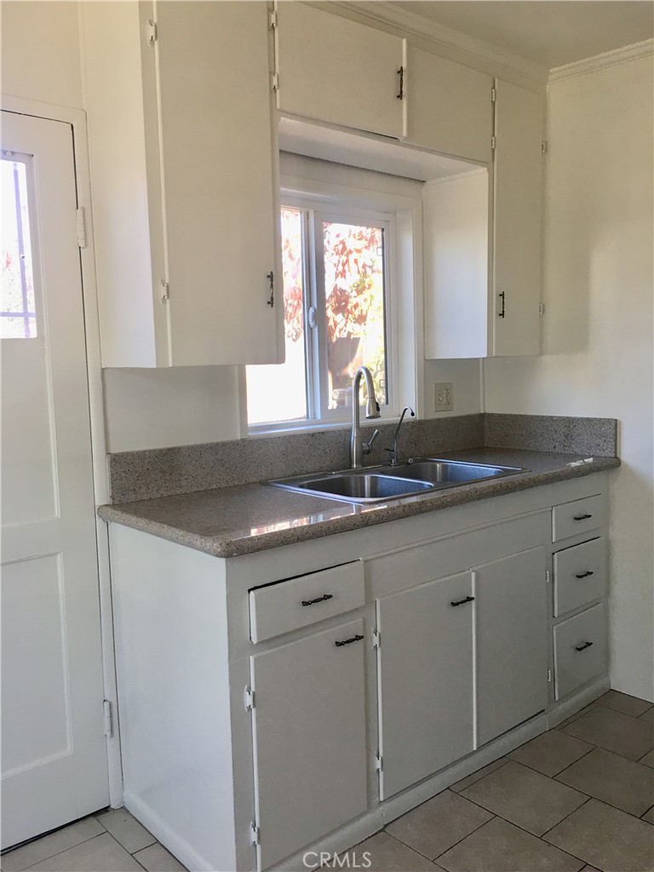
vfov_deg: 61.7
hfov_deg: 48.2
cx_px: 327
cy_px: 436
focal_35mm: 29
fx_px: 731
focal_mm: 4.15
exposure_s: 1/30
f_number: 2.2
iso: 25
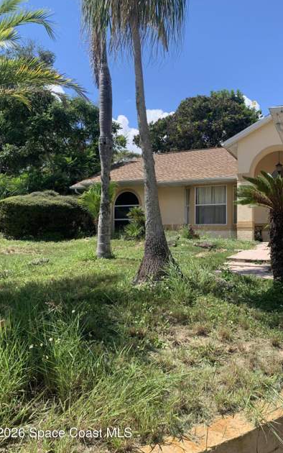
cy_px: 224
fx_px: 345
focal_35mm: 28
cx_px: 158
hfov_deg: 44.5
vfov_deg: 66.5
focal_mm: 4.25
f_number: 1.8
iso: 25
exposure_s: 1/1368
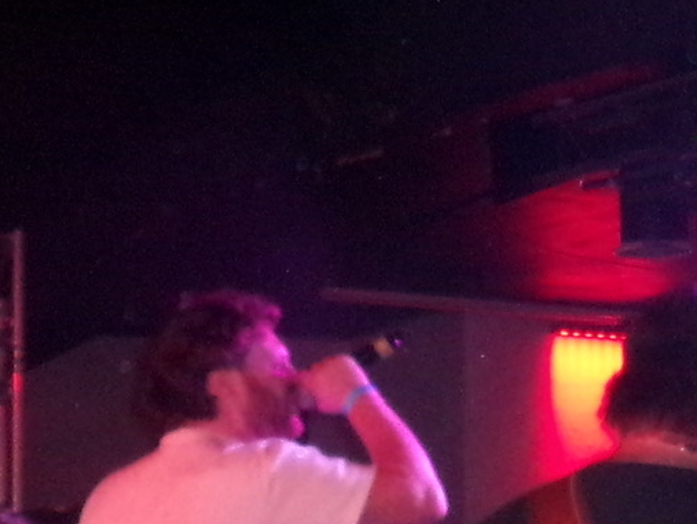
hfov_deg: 17.0
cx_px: 696
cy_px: 446
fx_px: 2277
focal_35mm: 113
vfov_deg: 13.0
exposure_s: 1/50
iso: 700
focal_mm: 5.1
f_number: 3.9
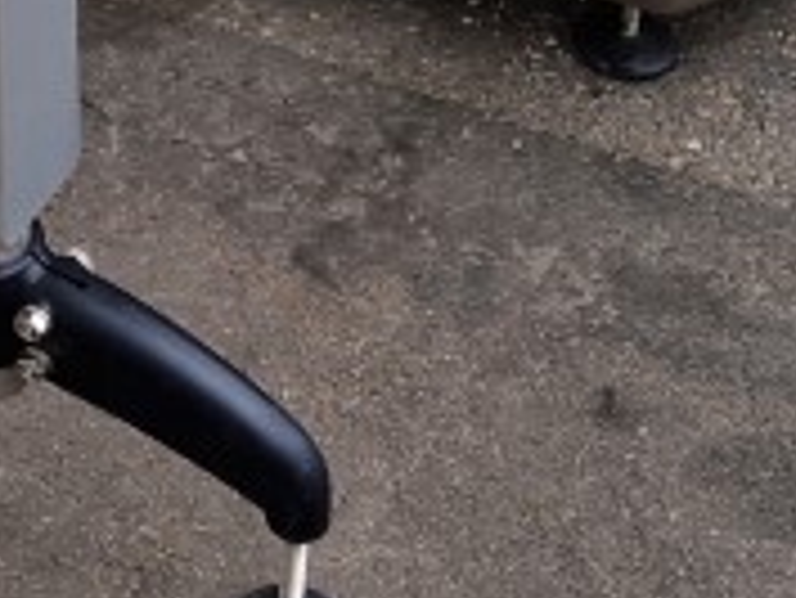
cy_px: -319
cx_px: -58
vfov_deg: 10.7
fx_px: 3060
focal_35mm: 133
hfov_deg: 14.5
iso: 50
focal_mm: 5.4
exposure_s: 1/756
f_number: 1.8
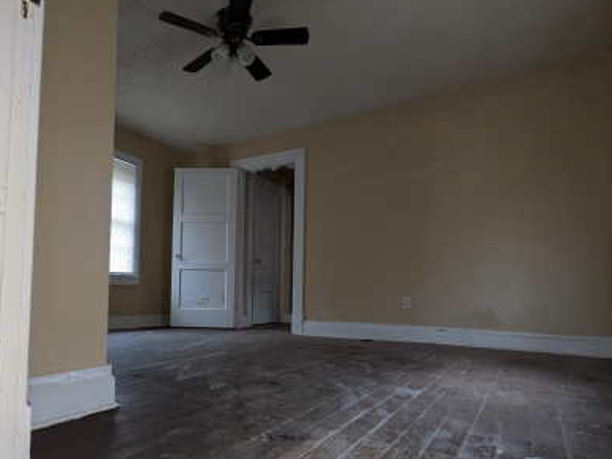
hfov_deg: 70.8
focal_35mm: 24
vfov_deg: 56.4
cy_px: 275
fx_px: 424
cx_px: 243
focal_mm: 1.83
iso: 389
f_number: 2.2
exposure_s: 1/50
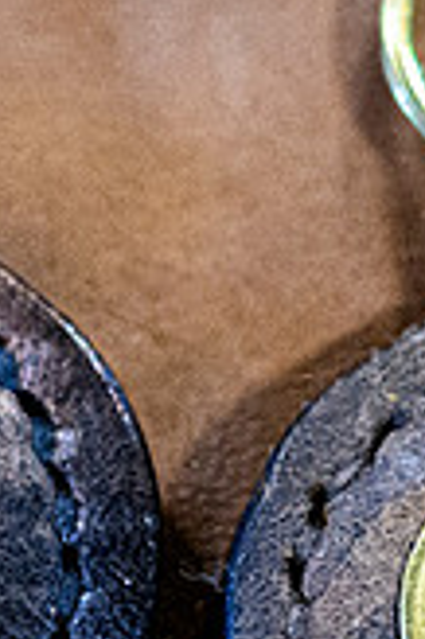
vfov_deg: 6.7
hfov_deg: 4.4
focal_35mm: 308
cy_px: 543
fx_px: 5465
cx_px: -12
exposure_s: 1/125
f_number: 3.2
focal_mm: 35
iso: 2000
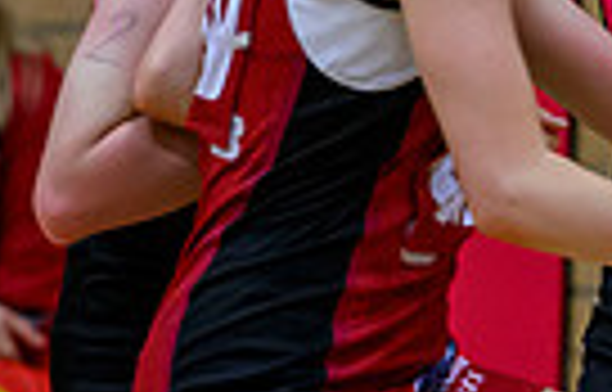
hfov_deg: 1.9
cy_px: 207
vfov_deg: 1.2
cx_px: 793
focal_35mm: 1077
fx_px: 18083
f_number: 3.2
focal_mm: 200
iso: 4000
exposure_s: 1/800
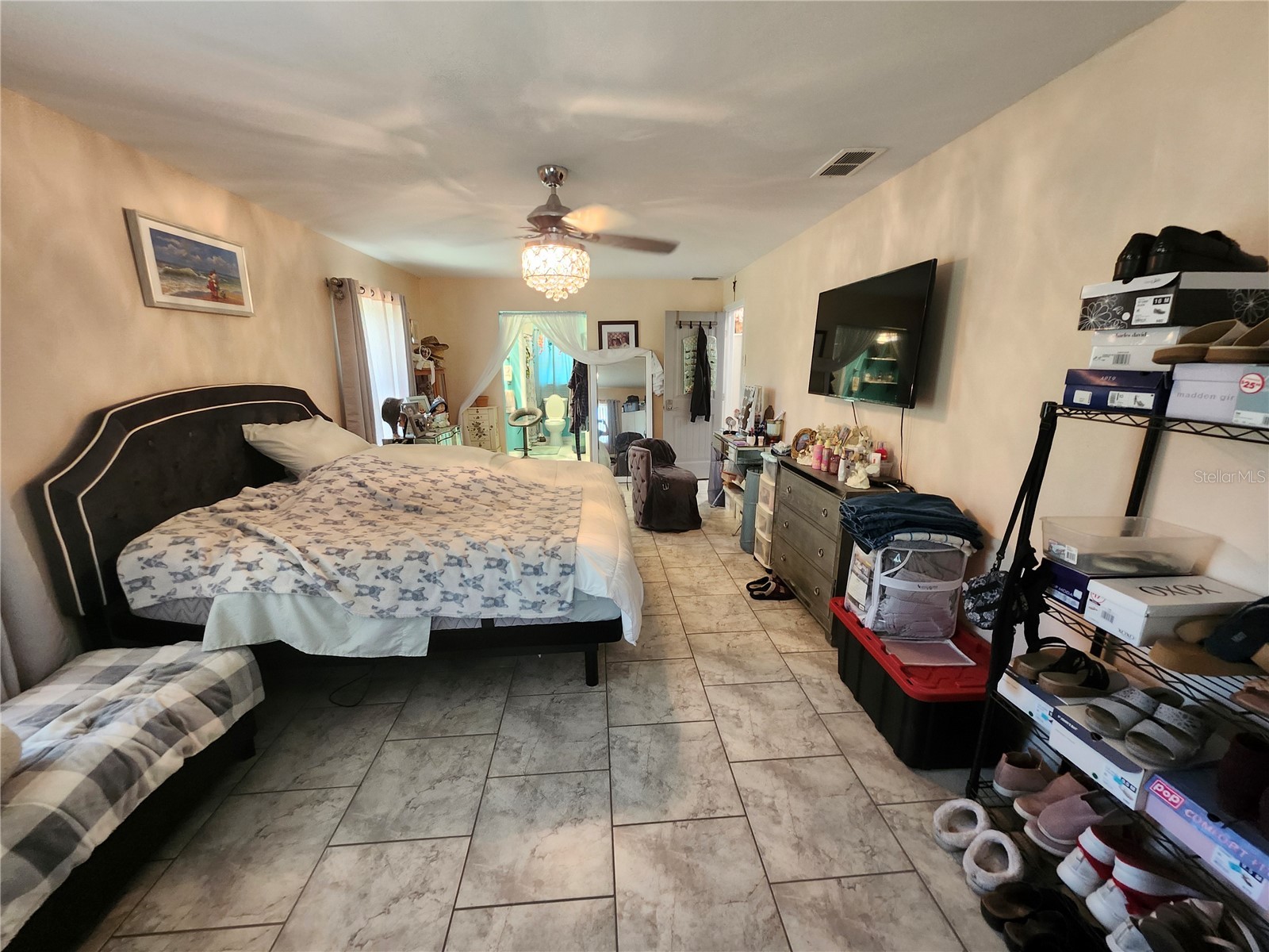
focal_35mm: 13
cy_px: 476
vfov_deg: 89.9
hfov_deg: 106.2
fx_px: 477
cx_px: 634
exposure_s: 1/30
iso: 320
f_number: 2.2
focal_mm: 1.74
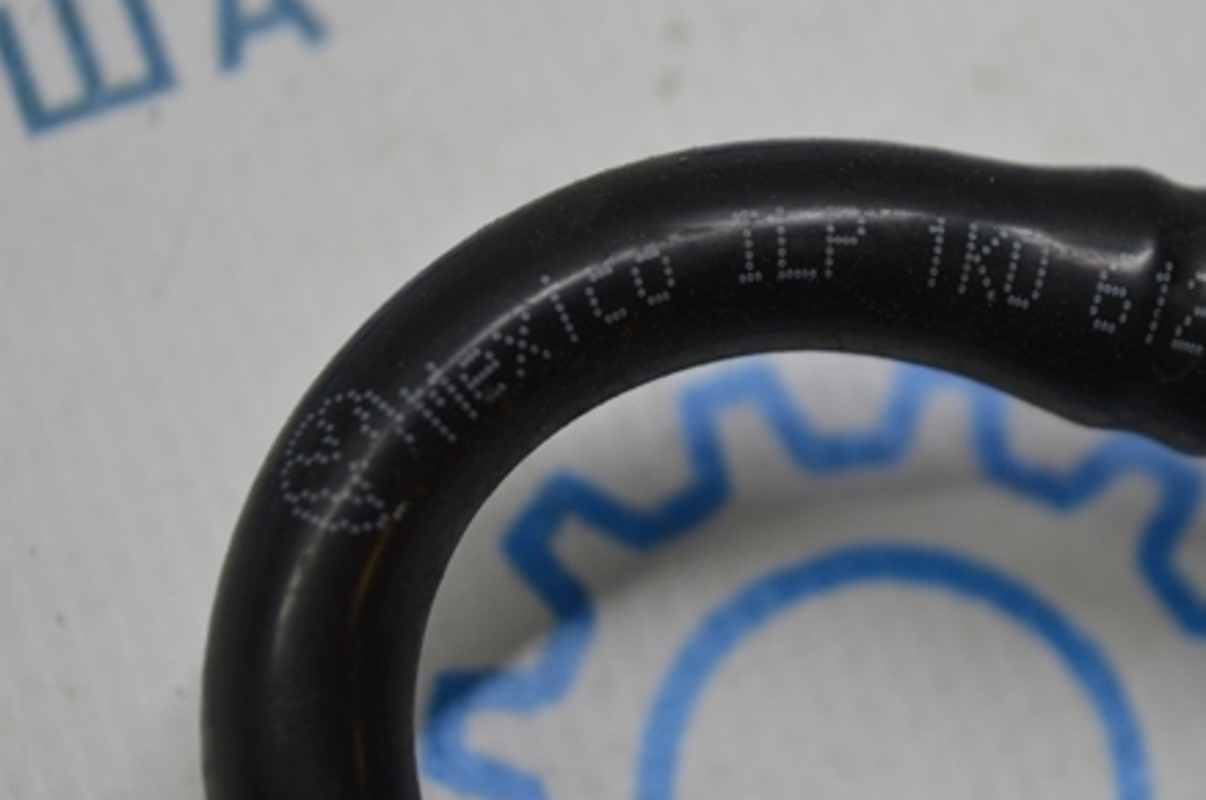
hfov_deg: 17.0
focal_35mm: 121
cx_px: 734
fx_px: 4039
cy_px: 219
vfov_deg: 11.3
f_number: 5.6
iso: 400
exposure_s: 1/60
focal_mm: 55
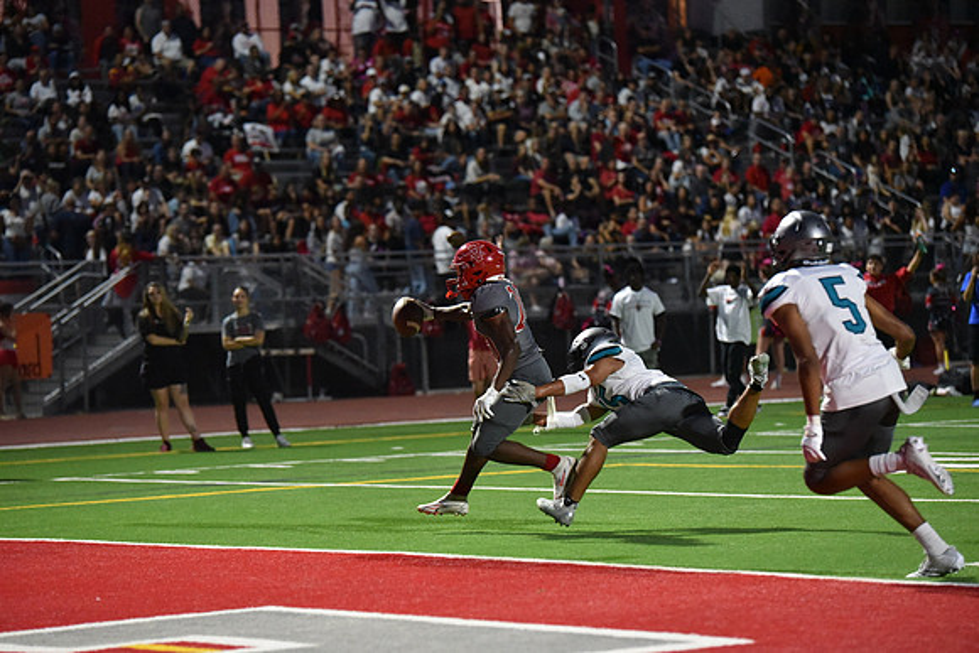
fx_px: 3944
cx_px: 490
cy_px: 326
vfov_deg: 9.5
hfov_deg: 14.2
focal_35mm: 145
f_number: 2.8
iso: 10000
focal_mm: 145
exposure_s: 1/1000
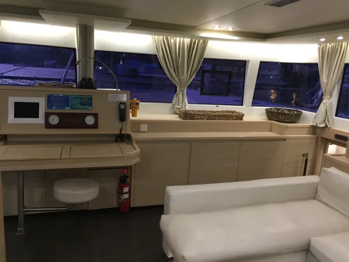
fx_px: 292
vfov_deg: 48.2
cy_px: 131
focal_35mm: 29
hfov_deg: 61.7
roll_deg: -5.9
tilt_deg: -11.6
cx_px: 174
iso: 200
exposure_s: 1/33
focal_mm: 4.15
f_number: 2.2
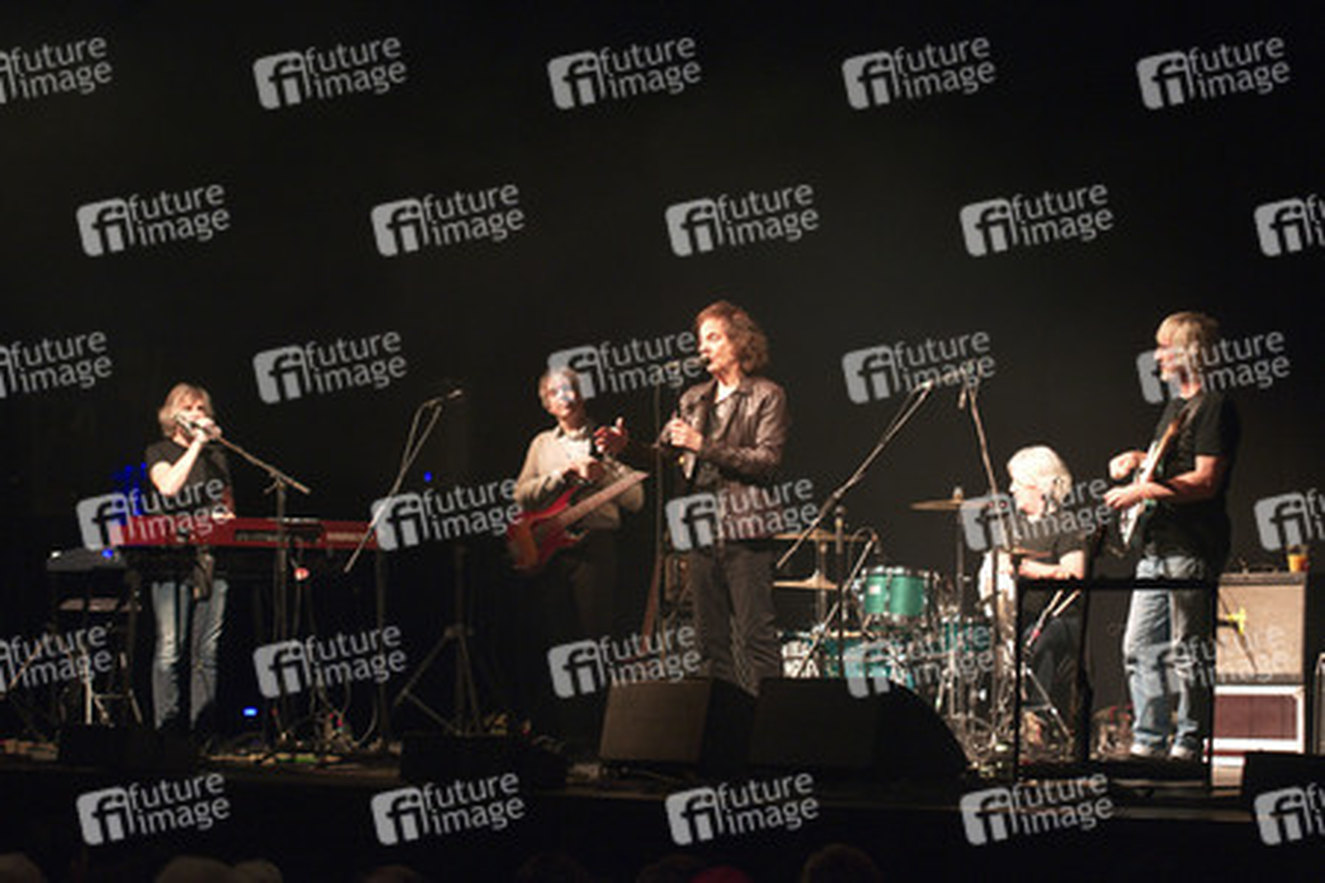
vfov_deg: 19.5
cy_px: 442
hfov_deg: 28.8
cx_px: 662
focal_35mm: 70
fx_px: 2576
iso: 1600
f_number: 2.8
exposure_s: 1/40
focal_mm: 70
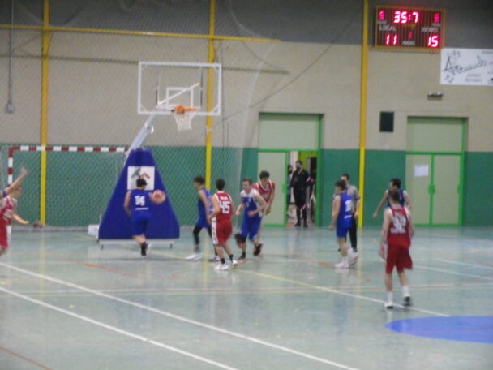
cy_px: 185
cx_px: 246
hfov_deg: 15.9
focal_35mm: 124
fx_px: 1766
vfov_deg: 12.0
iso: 800
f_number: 5.2
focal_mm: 22.2
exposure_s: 1/25
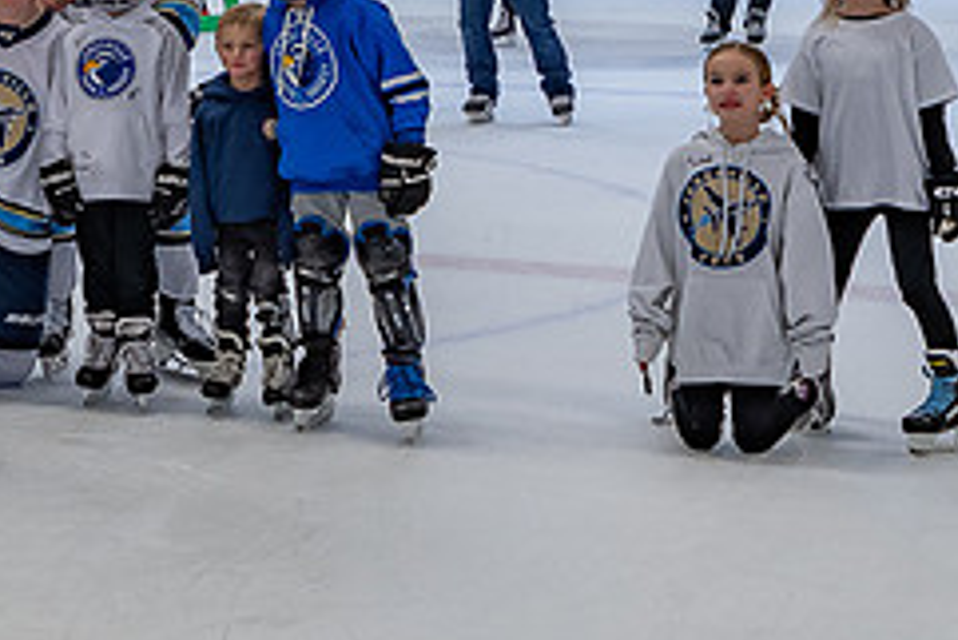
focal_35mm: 105
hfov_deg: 18.4
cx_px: -192
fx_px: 2796
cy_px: 53
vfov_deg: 12.9
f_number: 4
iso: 400
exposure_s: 1/250
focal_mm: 24
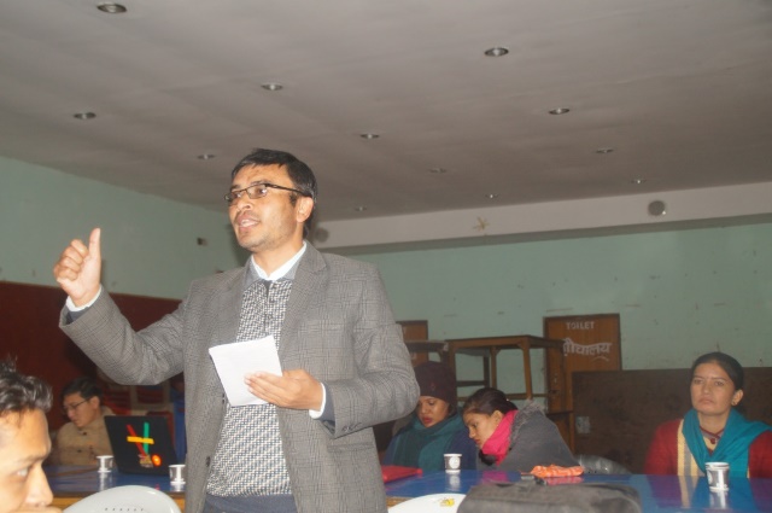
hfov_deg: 43.7
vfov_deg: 29.8
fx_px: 964
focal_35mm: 45
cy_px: 256
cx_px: 386
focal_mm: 30
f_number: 4
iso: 800
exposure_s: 1/60
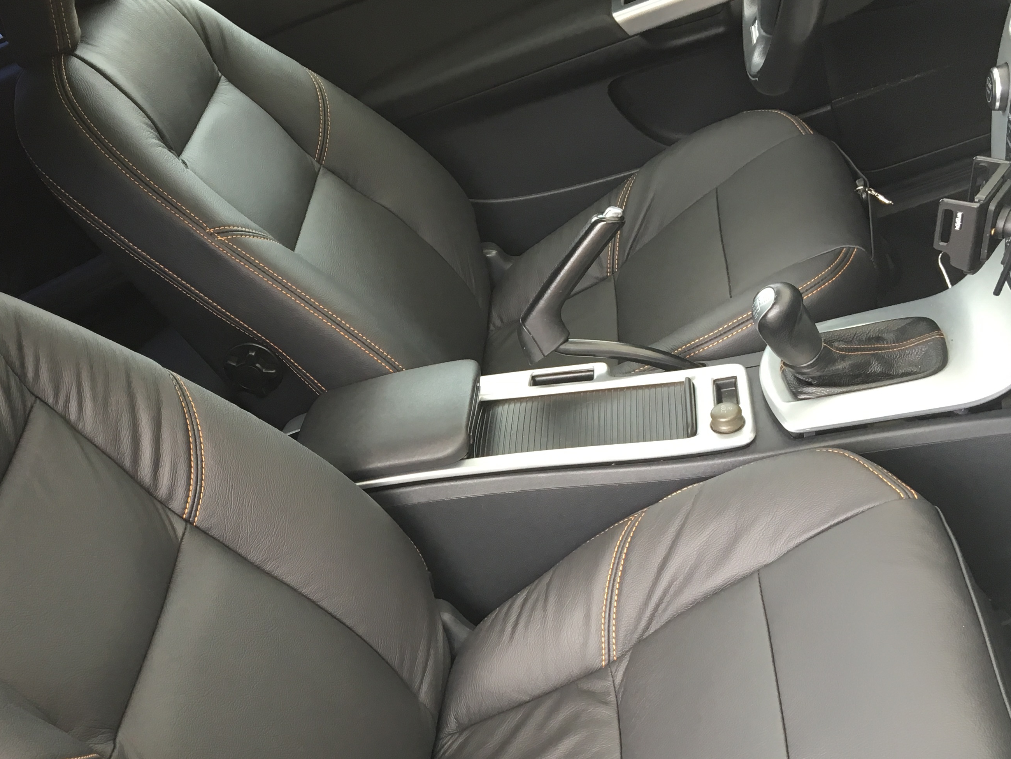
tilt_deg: -33.1
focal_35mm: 45
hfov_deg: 41.7
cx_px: 365
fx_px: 1314
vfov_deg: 31.9
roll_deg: +32.3
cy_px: 509
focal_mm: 4.15
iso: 25
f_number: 2.2
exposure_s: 1/30
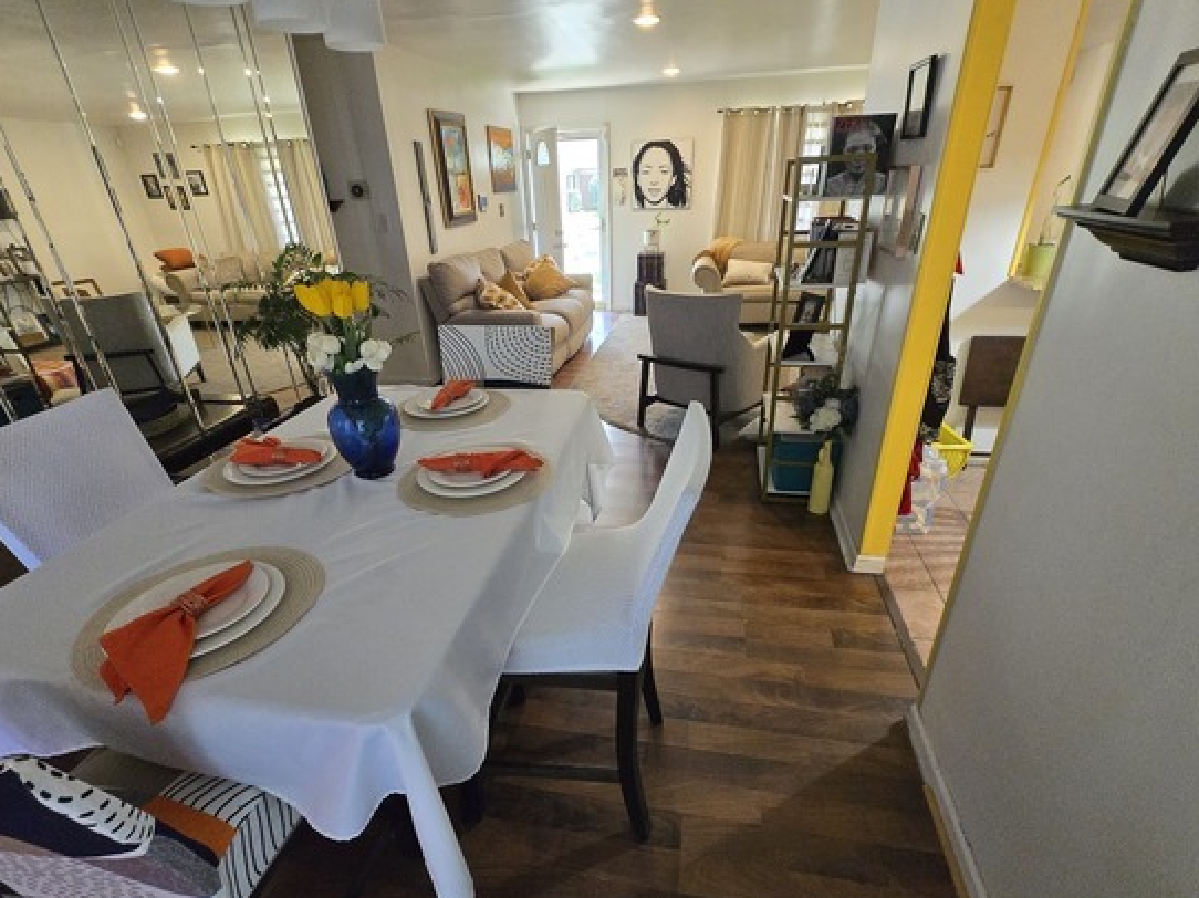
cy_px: 489
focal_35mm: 16
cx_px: 592
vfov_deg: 77.9
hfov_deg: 94.5
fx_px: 554
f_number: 2.2
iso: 400
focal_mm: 1.7
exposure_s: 1/60
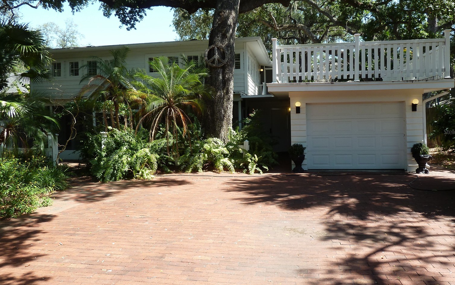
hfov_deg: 66.5
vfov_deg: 44.5
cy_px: 132
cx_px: 232
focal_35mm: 28
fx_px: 347
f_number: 4
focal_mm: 4.1
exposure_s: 1/160
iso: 80
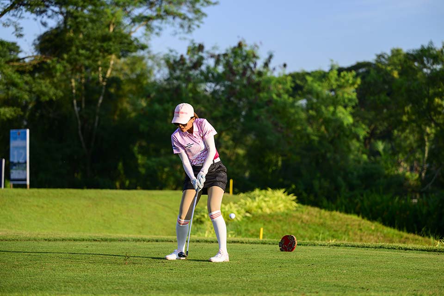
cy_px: 148
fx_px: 1184
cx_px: 222
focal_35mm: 96
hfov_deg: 21.2
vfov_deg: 14.3
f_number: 2.8
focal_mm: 96
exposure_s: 1/3200
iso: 250
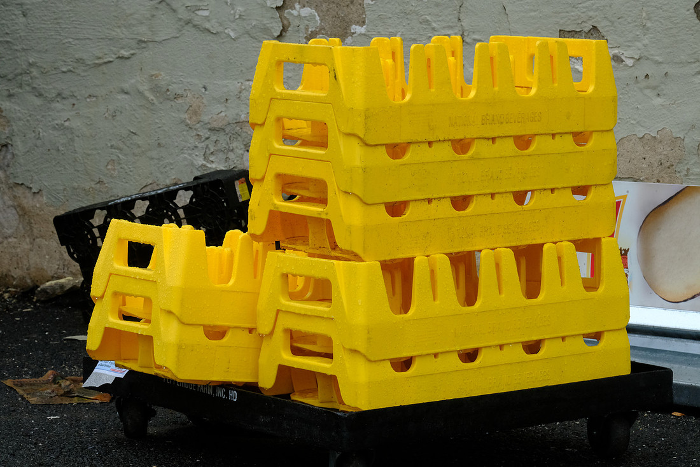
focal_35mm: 111
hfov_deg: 18.4
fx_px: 2159
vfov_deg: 12.3
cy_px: 234
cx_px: 350
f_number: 14
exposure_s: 1/300
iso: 1600
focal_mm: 74.1
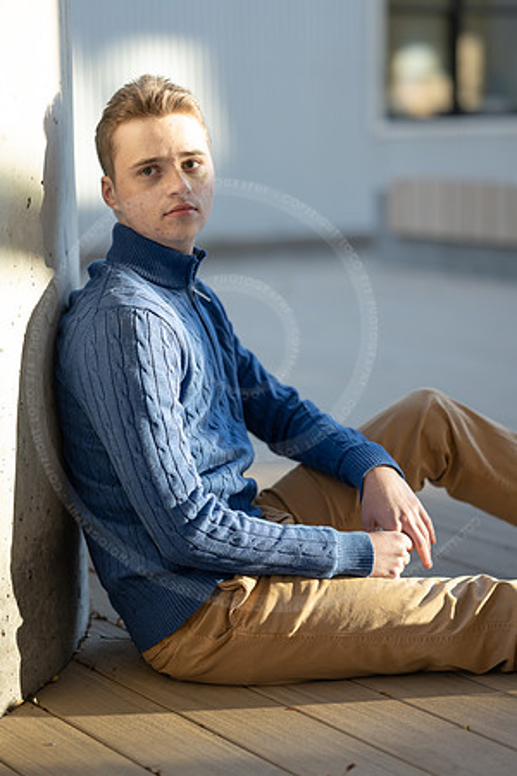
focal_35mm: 85
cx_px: 258
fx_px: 1831
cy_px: 388
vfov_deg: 23.9
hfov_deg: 16.1
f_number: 1.8
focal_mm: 85
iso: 100
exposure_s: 1/200
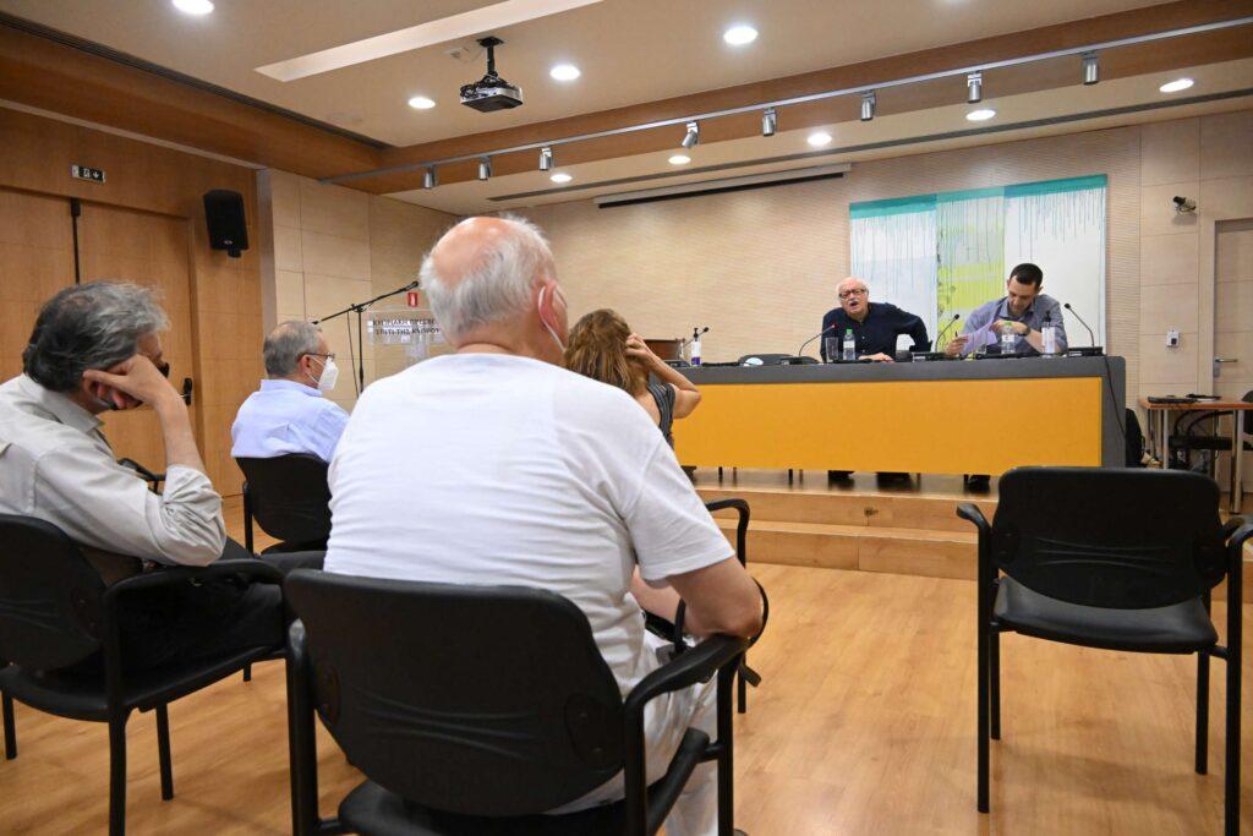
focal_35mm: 24
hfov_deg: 73.7
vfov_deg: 53.1
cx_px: 626
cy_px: 418
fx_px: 835
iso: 8000
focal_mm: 24
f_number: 5.6
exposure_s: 1/200
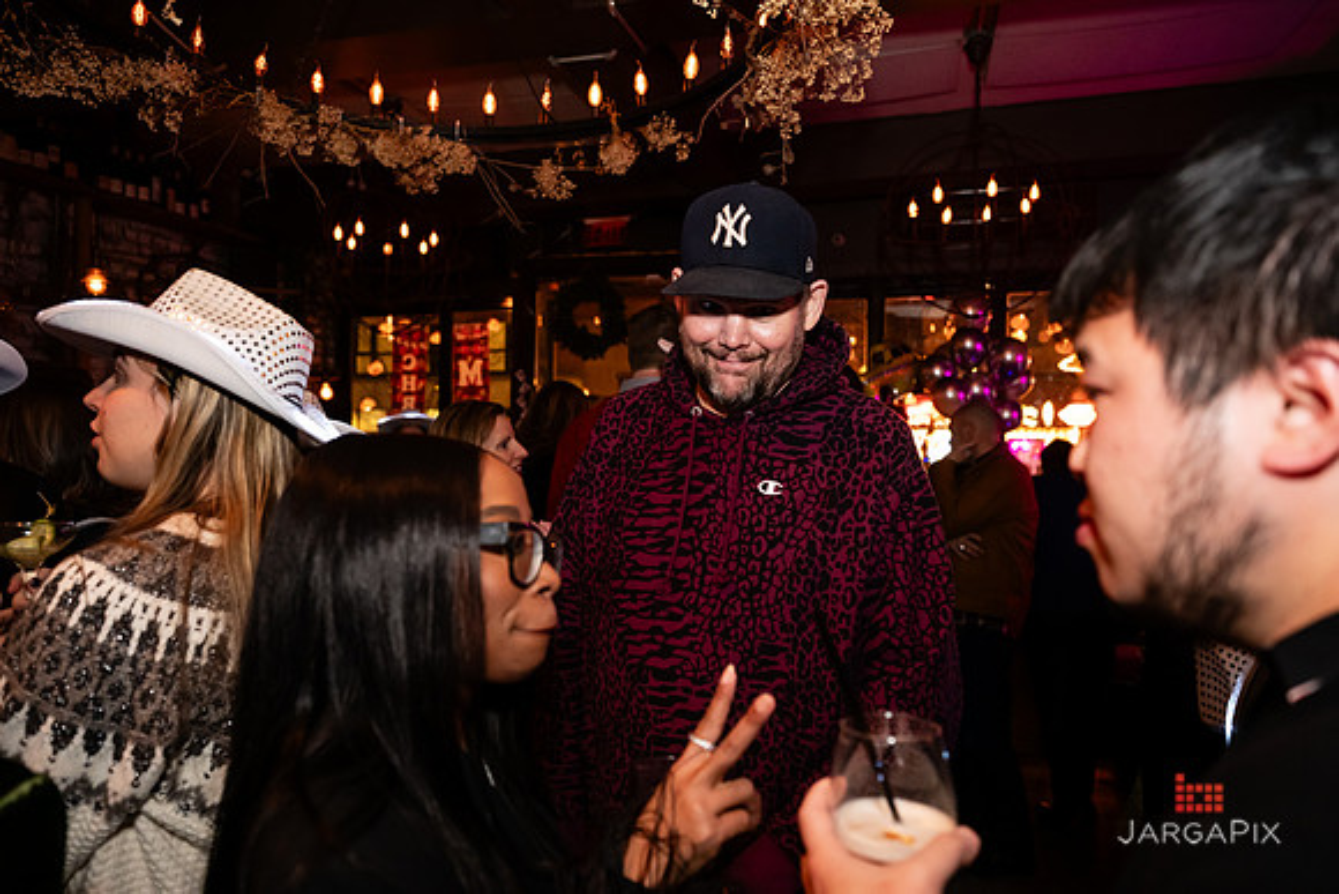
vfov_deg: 52.0
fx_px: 916
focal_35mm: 25
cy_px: 447
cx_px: 670
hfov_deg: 72.3
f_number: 3.2
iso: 3200
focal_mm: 24
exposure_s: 1/100
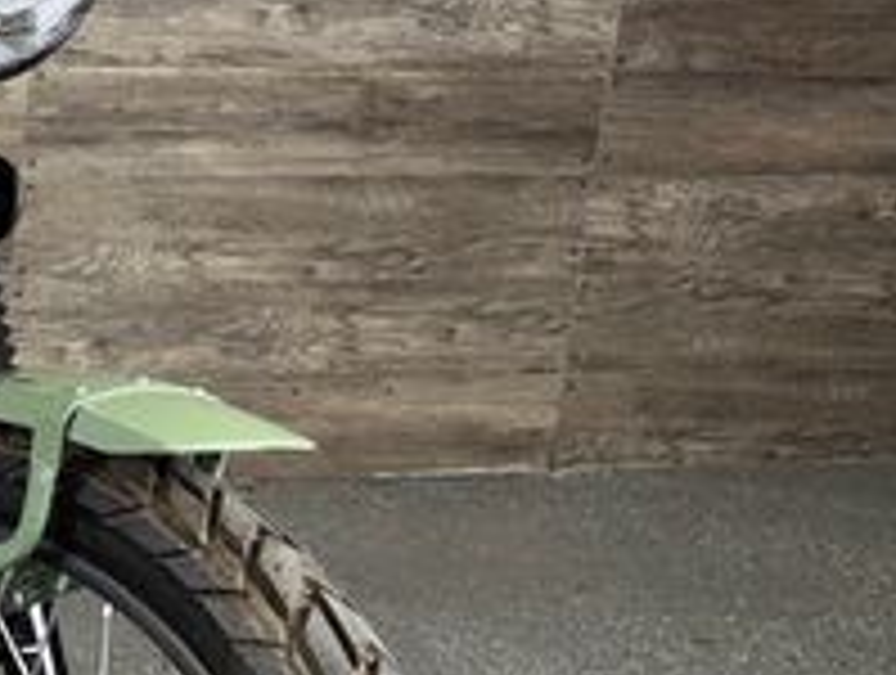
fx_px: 1997
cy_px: 328
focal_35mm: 77
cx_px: -464
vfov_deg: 19.2
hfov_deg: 21.2
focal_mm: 6.76
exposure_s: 1/27
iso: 64
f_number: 1.78
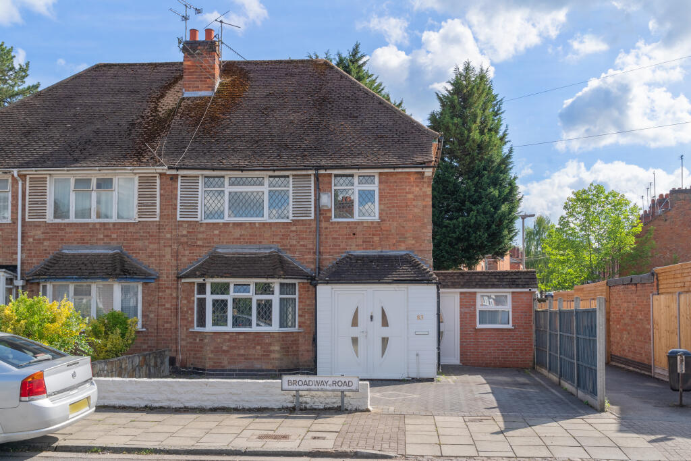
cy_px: 230
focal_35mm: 32
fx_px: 614
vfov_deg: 41.1
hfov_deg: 58.7
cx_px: 346
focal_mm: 32
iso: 100
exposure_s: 1/1000
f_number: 11
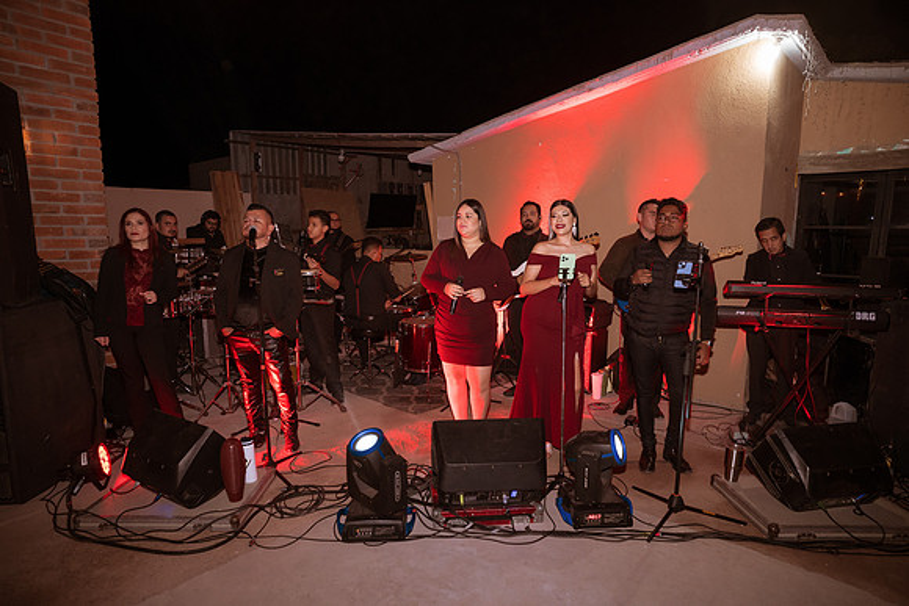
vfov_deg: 62.0
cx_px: 454
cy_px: 303
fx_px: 505
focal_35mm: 20
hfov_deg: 84.0
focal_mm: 20
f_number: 4
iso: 1600
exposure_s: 1/100
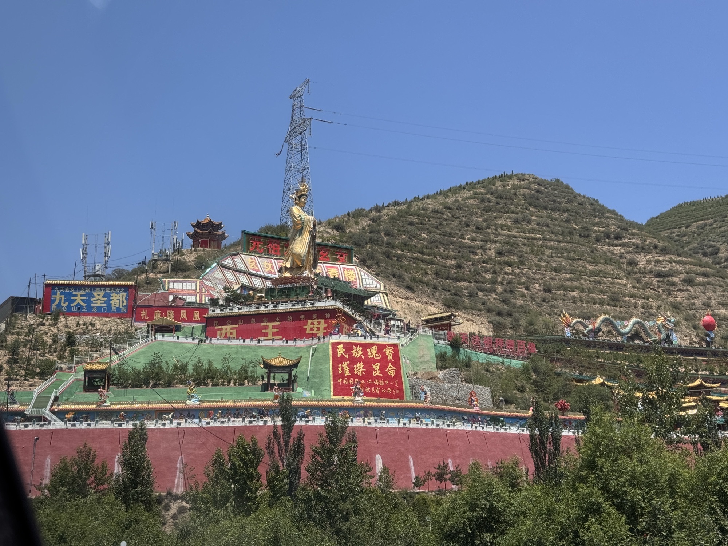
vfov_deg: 30.3
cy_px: 273
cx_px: 364
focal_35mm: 48
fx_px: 1009
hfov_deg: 39.7
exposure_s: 1/2179
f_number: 1.78
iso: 64
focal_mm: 6.76
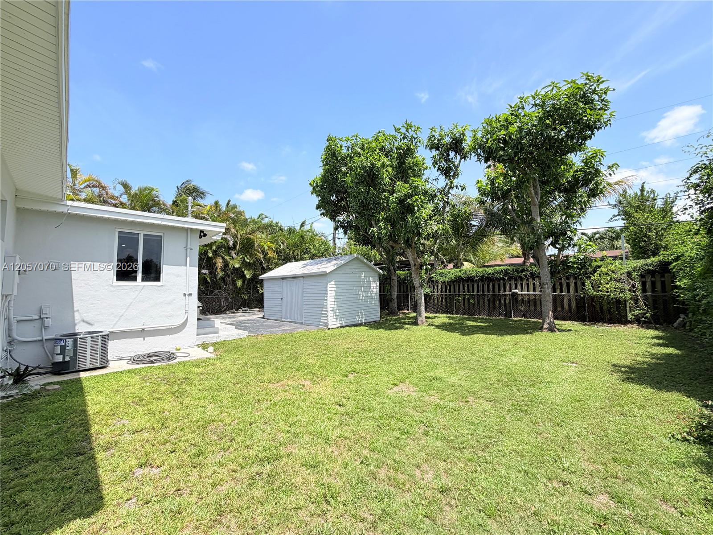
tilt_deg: +4.5
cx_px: 356
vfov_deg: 85.7
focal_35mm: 14
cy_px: 268
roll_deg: +0.5
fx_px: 288
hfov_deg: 102.1
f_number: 2.2
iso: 25
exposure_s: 1/770
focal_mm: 2.22
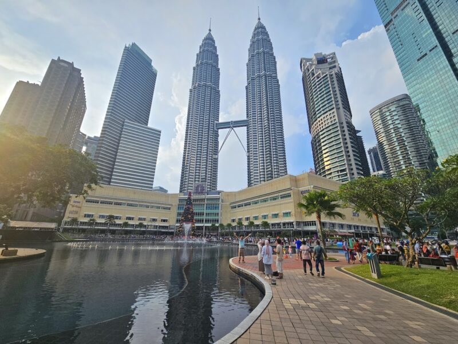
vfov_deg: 89.9
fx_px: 172
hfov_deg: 106.2
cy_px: 172
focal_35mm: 13
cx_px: 229
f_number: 2.2
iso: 50
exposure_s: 1/1978
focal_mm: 2.2
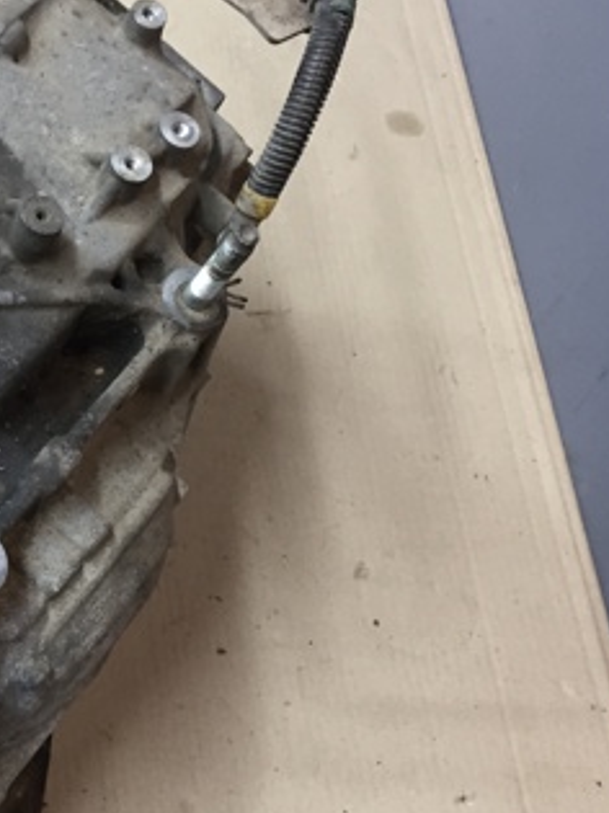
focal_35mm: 59
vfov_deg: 32.5
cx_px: -142
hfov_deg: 22.6
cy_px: 534
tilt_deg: -63.7
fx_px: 1385
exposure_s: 1/33
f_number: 2.2
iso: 80
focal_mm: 4.15
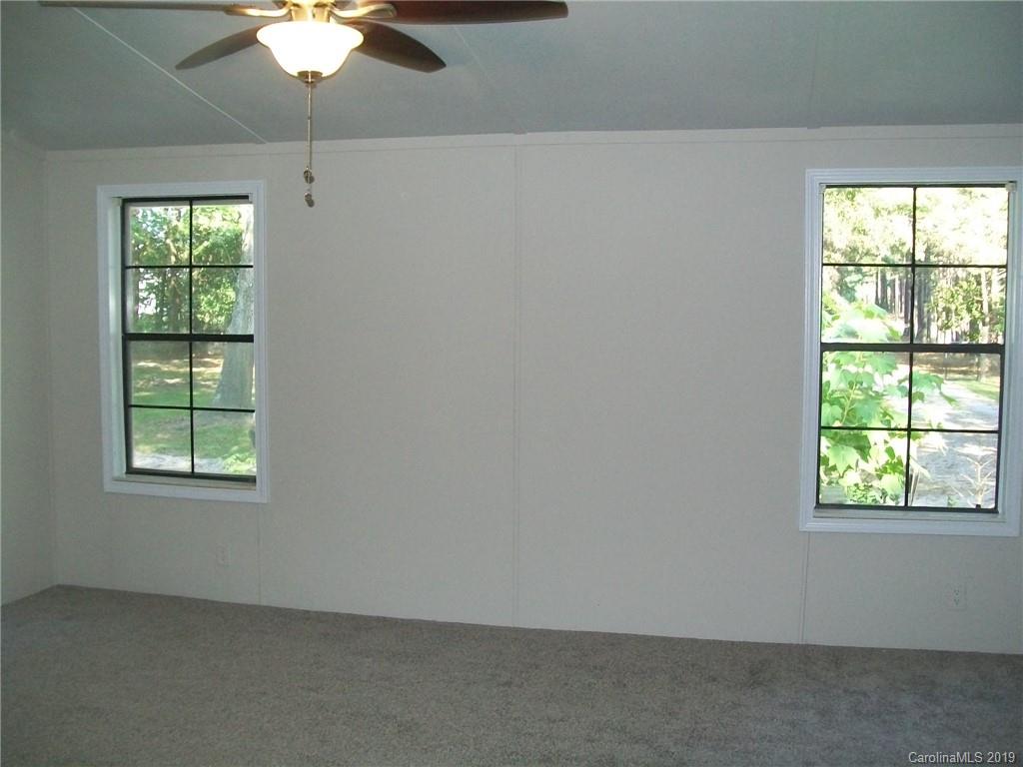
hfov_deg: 51.4
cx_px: 512
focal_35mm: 36
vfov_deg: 39.7
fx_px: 1064
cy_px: 384
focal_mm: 6
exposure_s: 1/60
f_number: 2.7
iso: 160
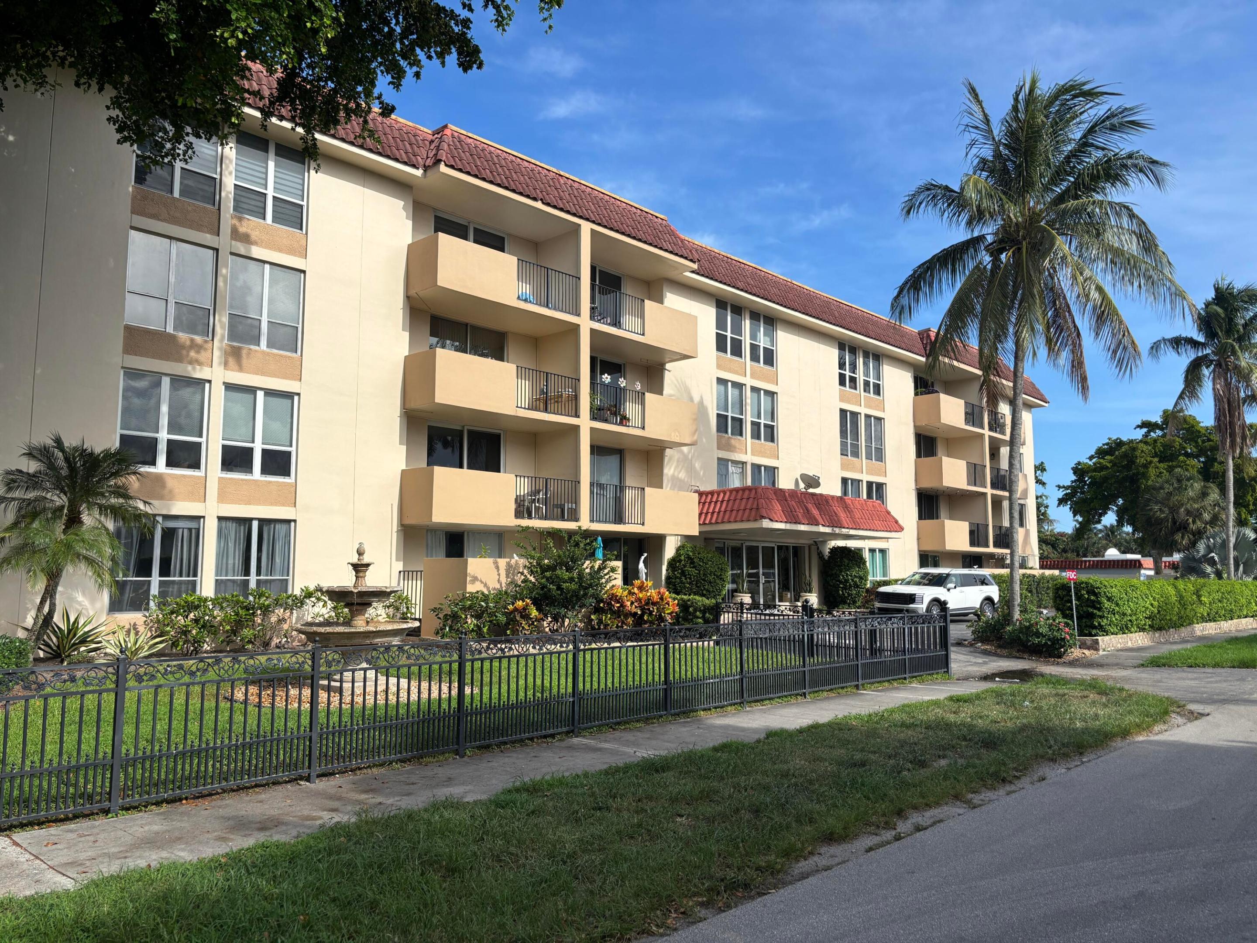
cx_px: 628
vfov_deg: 53.1
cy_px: 472
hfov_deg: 67.3
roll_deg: +0.3
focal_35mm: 26
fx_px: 944
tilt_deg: +5.7
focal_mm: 5.96
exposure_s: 1/3021
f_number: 1.6
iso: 50
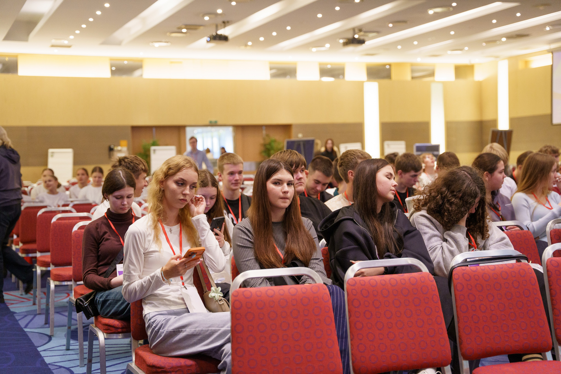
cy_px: 187
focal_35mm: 53
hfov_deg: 37.7
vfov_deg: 25.7
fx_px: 821
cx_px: 280
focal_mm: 52.7
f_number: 2.8
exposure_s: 1/125
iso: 3200
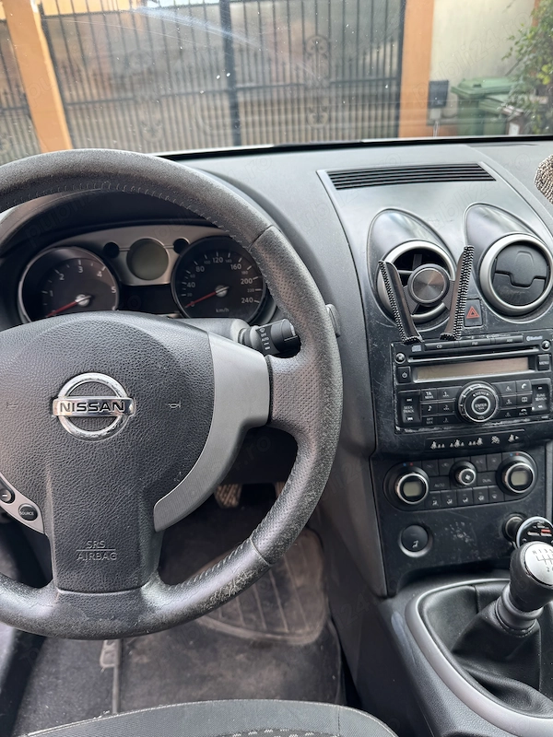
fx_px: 511
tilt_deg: -29.5
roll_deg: +4.6
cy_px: 368
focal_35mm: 24
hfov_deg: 56.8
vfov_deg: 71.6
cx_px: 276
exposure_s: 1/121
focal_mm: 6.76
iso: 64
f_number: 1.78
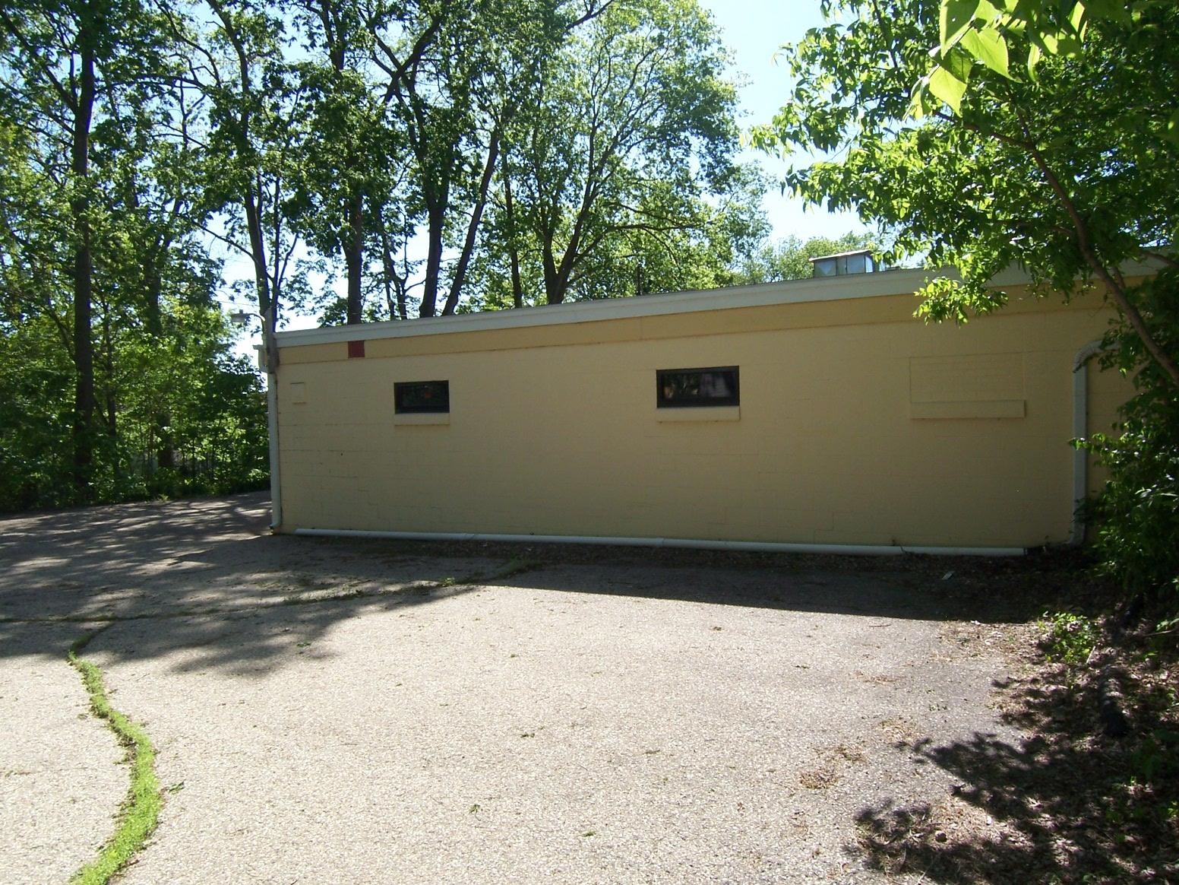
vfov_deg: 58.9
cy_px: 442
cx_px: 590
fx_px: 783
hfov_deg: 73.9
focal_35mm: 23
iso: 64
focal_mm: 3.8
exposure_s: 1/160
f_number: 5.6
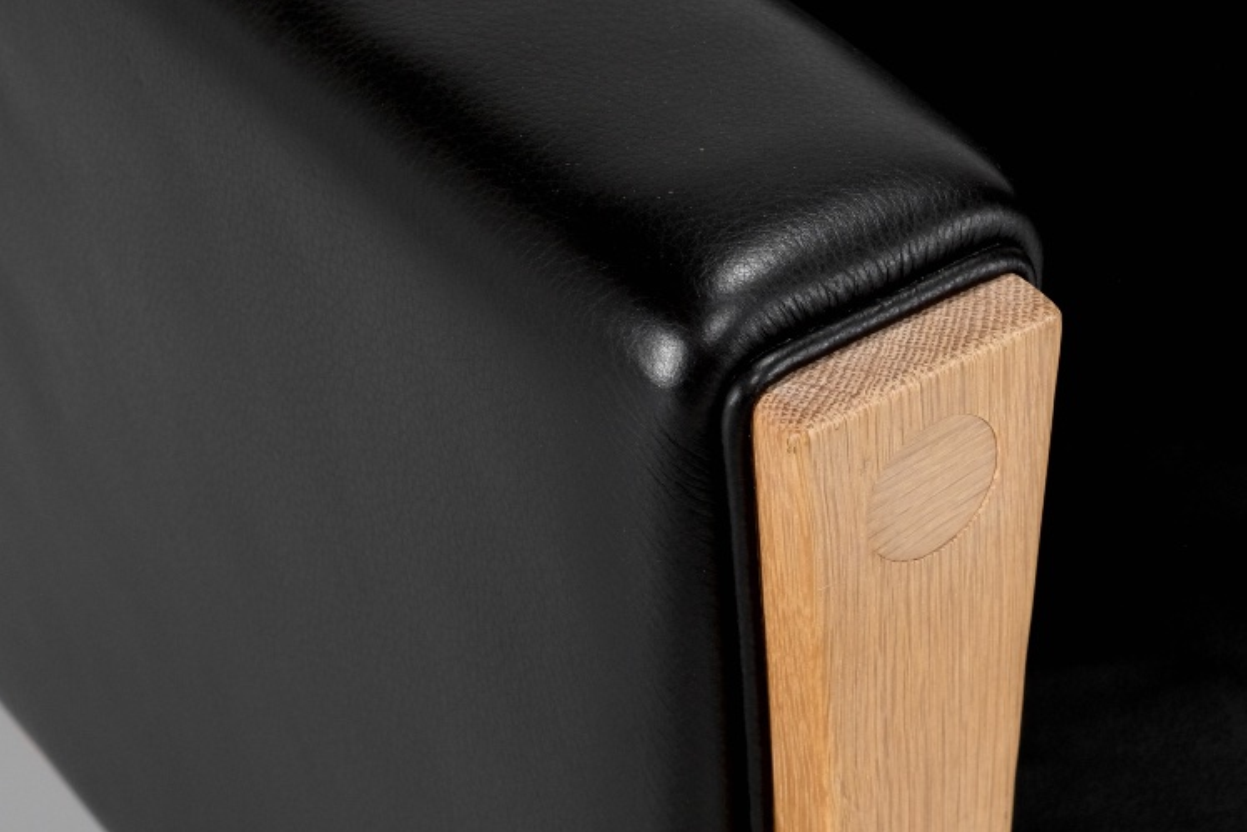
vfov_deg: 16.1
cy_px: 407
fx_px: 2945
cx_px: 880
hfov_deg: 23.7
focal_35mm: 85
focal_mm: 35
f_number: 8
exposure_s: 1/40
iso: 800
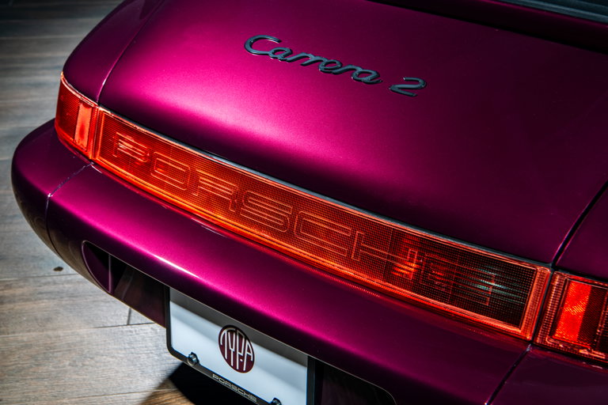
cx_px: 304
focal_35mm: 56
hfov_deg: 35.6
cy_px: 202
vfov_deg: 24.2
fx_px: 946
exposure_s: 1/100
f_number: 10
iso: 200
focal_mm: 56
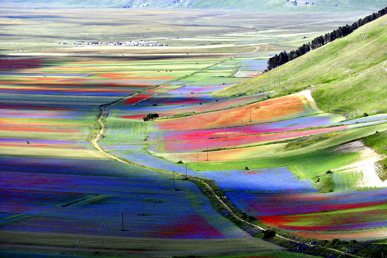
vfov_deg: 10.6
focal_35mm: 129
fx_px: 1387
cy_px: 129
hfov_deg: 15.9
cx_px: 194
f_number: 3.5
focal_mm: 86
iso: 100
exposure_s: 1/640
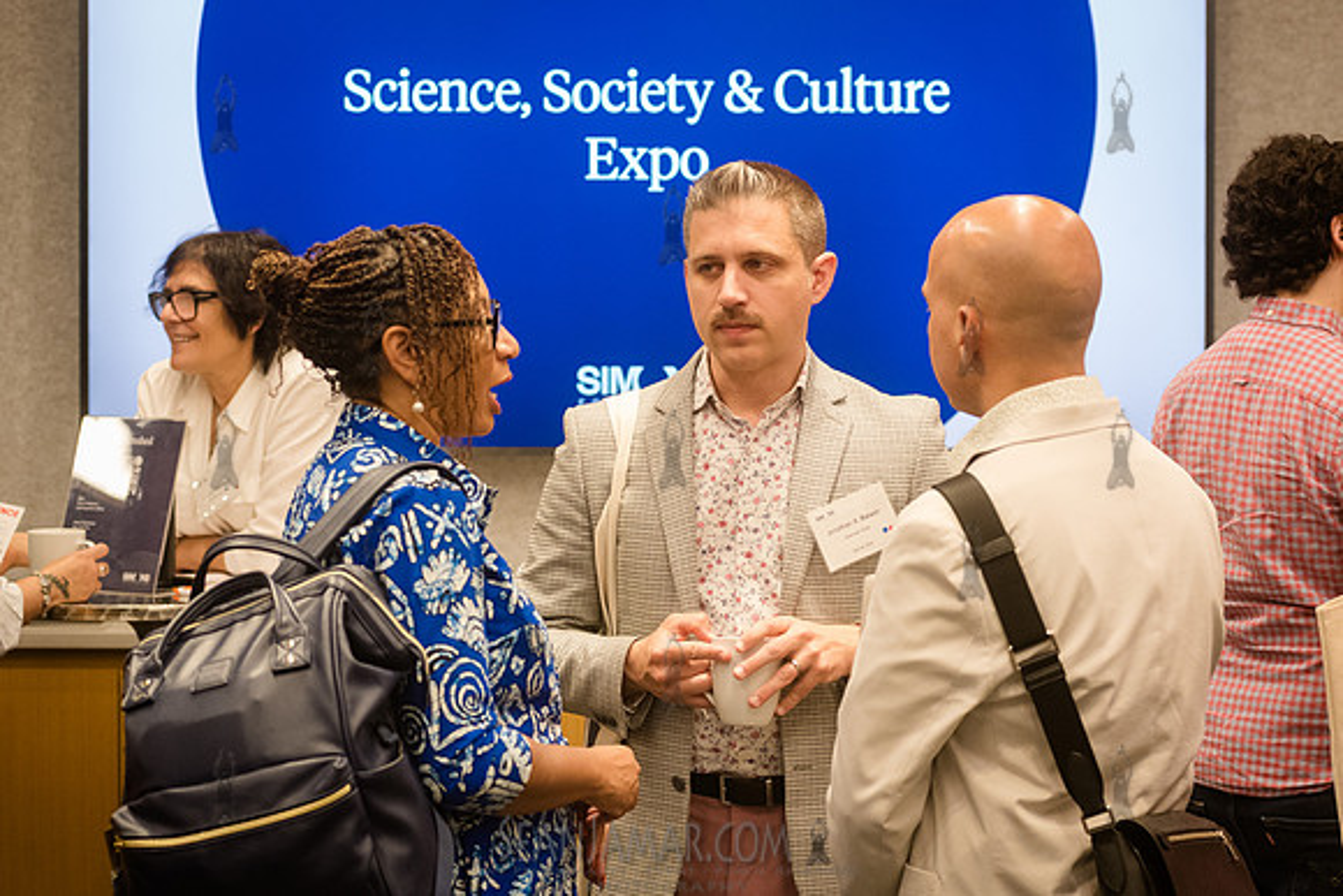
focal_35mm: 93
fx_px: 3474
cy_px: 403
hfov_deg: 21.9
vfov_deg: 14.7
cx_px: 724
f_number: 4.5
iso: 3200
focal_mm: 80
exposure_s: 1/320
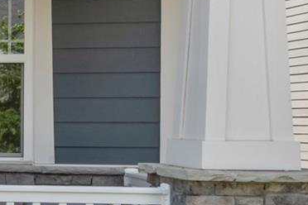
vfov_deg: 15.5
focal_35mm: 88
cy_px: 129
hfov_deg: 17.4
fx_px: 753
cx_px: -291
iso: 100
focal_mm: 16
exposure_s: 1/25
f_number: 18
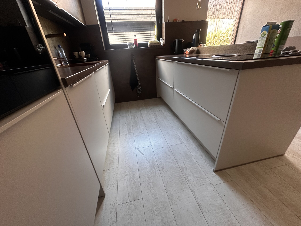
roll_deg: +3.9
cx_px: 150
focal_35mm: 14
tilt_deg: -26.8
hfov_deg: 102.1
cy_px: 113
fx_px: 122
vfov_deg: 85.7
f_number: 2.2
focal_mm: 2.22
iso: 250
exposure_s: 1/99
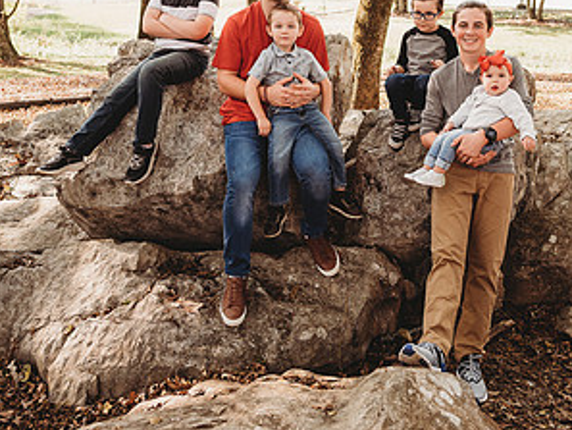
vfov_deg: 31.4
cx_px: 316
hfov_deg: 42.0
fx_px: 744
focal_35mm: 45
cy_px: 84
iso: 250
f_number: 3.2
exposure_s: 1/250
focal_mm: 24
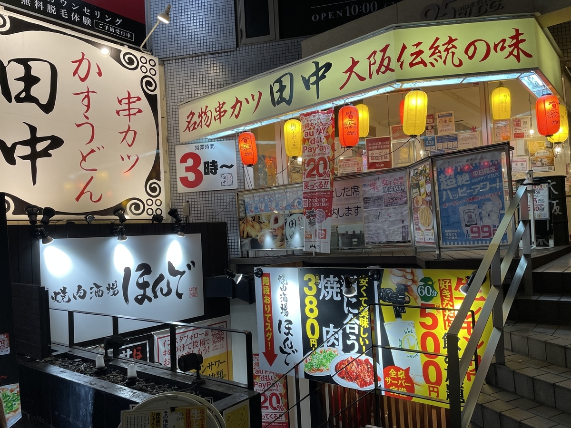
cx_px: 286
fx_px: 429
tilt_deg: +2.2
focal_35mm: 26
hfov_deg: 67.3
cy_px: 214
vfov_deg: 53.1
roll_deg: +2.2
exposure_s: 1/120
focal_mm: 4.2
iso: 100
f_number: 1.6
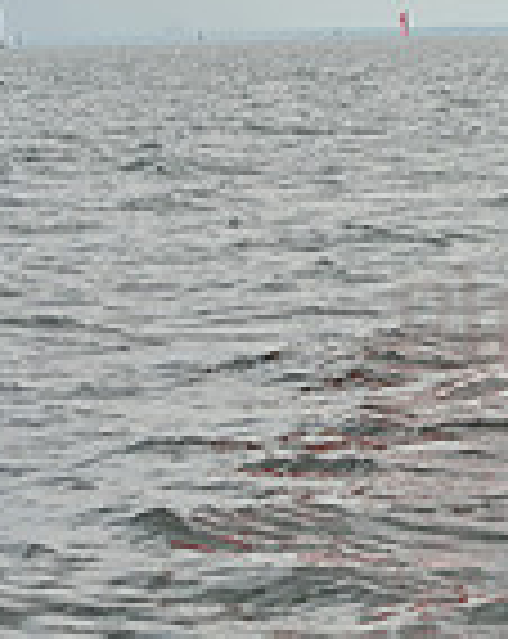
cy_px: -38
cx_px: 1259
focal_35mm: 269
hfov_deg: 5.5
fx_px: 5072
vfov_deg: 7.2
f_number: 8
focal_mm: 70
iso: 320
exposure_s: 1/1600
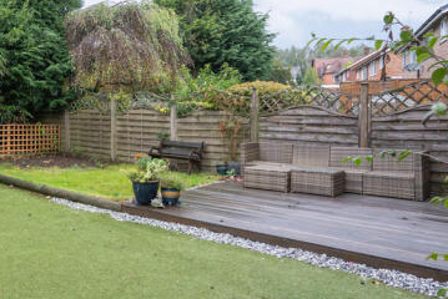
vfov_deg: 42.1
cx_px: 68
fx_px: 386
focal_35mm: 31
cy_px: 114
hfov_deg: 54.5
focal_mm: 17
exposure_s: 1/160
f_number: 4
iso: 500
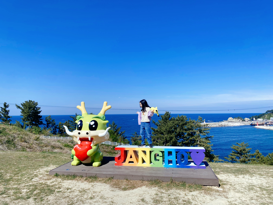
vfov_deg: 53.1
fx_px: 205
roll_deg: +0.4
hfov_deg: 67.3
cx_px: 136
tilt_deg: +1.3
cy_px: 102
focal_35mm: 26
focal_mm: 4.25
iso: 32
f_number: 1.8
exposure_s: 1/3876
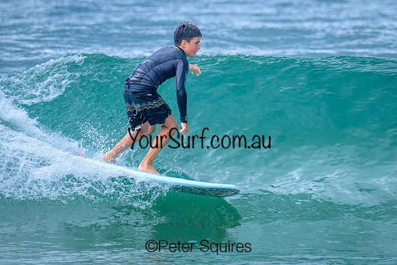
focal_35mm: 767
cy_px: 103
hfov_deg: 2.7
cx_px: 216
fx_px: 8465
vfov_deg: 1.8
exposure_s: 1/2000
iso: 2200
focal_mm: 560
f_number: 8
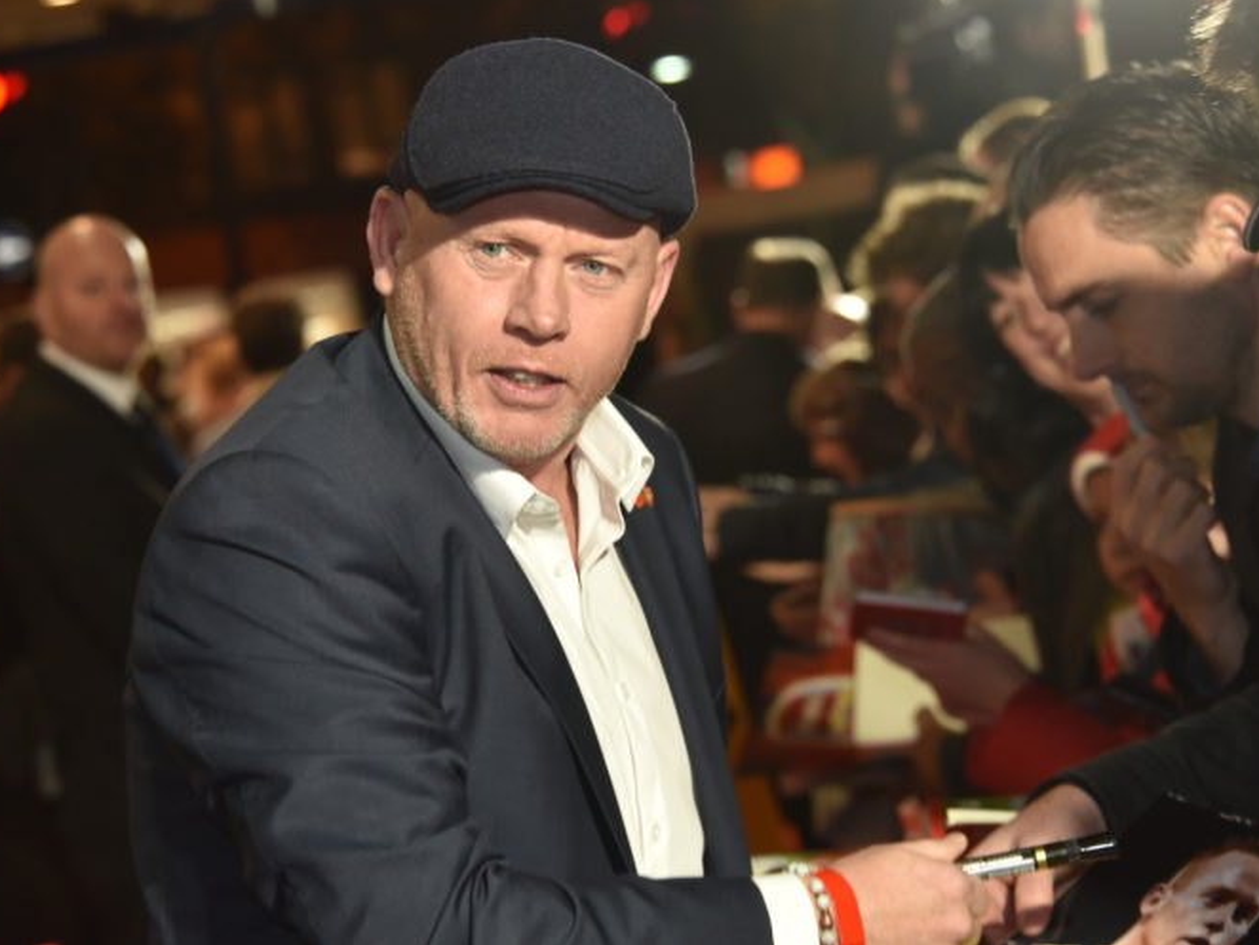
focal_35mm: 158
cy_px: 471
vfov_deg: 9.4
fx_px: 5749
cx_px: 626
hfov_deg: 12.5
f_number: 9
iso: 1600
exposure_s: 1/100
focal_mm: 145
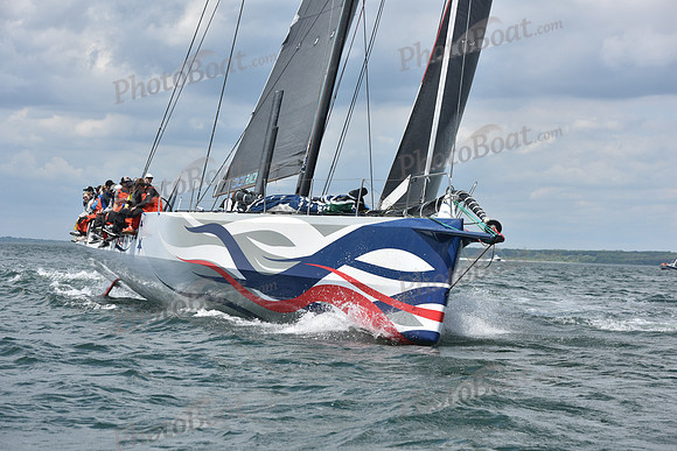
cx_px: 338
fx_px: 1975
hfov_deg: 19.5
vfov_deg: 13.0
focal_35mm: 105
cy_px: 226
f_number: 7.1
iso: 250
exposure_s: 1/1250
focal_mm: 105
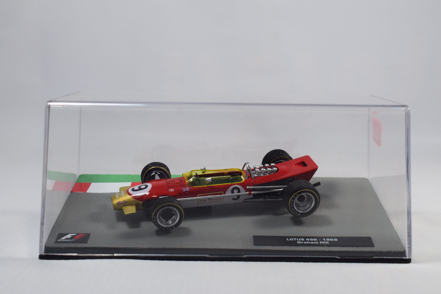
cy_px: 147
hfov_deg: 35.1
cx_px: 220
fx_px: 698
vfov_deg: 23.8
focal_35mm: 57
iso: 400
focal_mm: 38
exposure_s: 1/80
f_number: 8
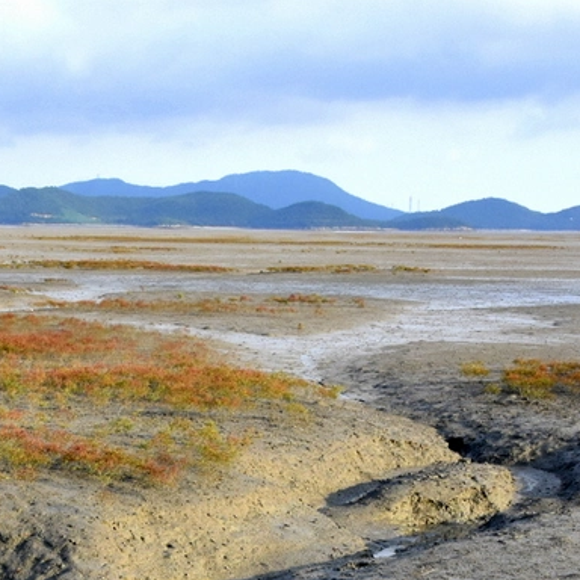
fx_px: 1763
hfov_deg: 18.5
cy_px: 502
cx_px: 107
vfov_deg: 18.4
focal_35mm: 93
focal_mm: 28
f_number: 10
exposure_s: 1/800
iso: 800
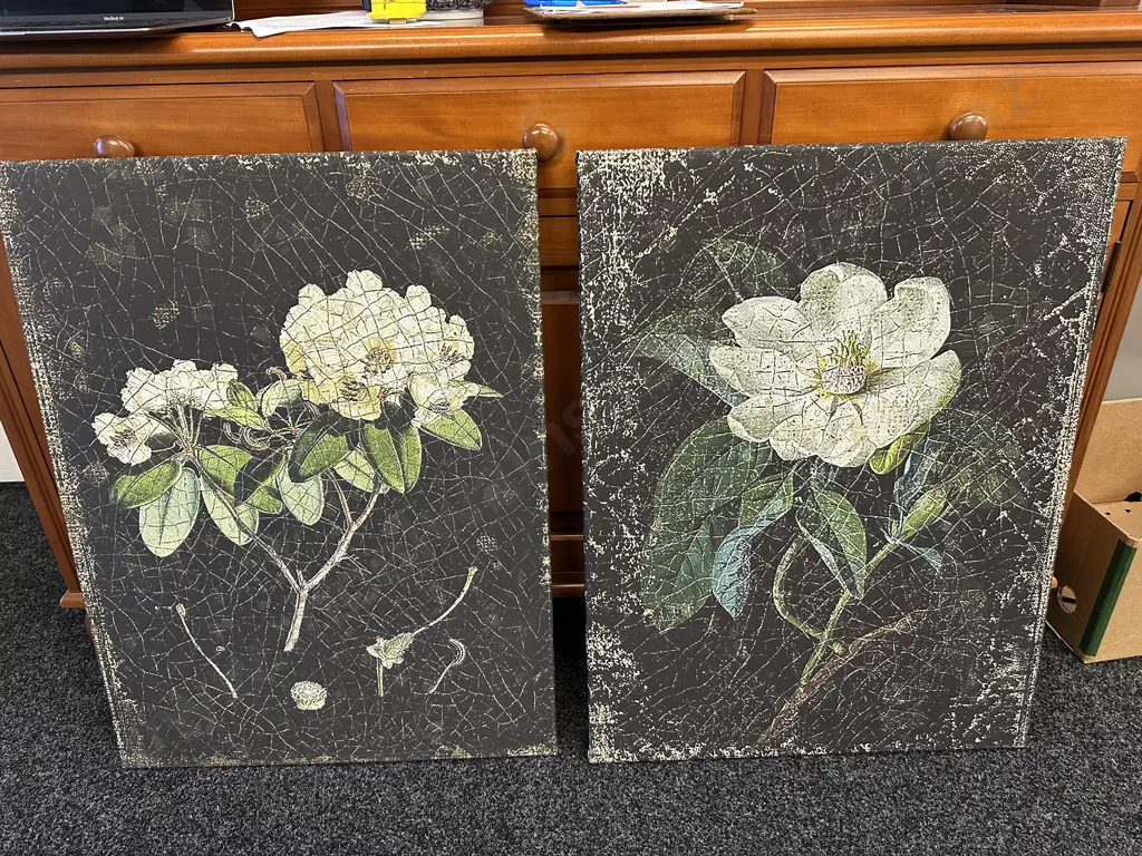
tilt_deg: -27.9
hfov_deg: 71.6
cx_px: 571
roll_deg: +1.9
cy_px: 428
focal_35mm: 24
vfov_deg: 56.8
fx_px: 792
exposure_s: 1/50
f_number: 1.78
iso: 250
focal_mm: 6.86
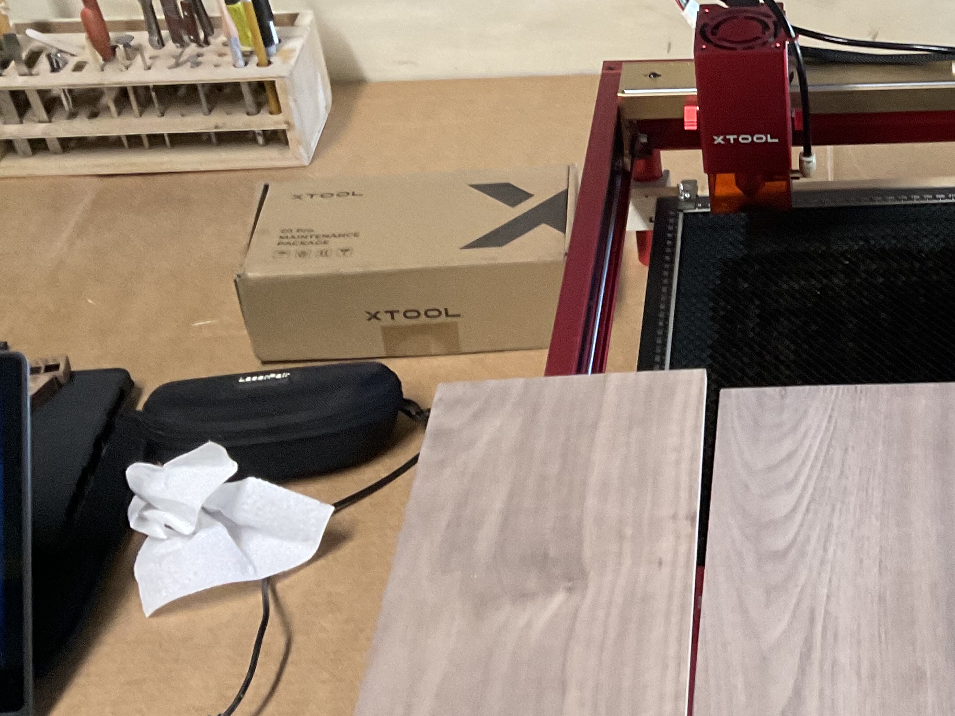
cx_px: 993
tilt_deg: -33.5
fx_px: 1766
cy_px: 199
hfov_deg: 28.1
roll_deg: -2.3
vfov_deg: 22.8
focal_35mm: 64
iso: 125
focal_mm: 3
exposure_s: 1/60
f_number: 1.8
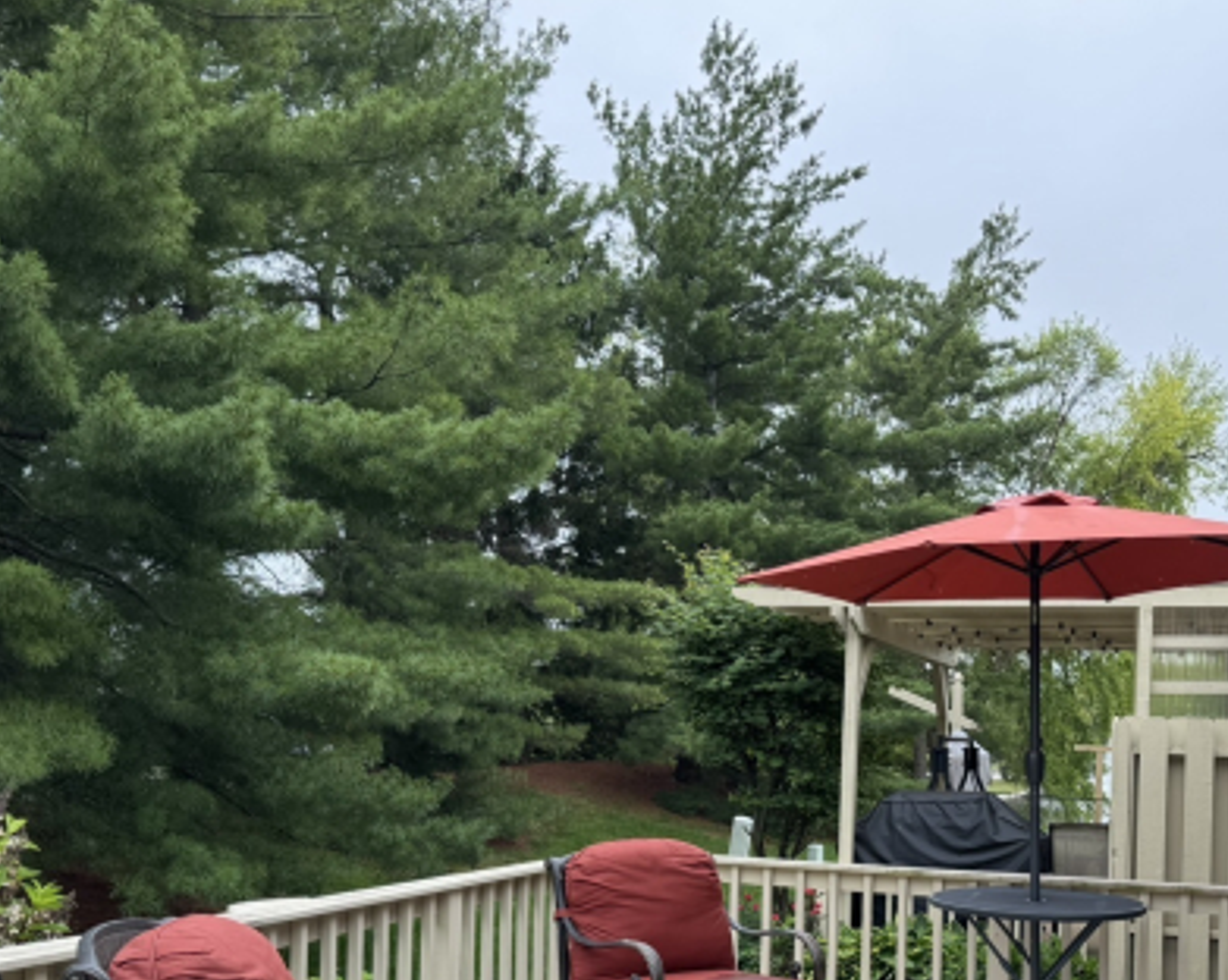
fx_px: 1452
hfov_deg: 45.7
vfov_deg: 36.3
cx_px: 711
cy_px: 754
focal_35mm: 40
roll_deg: -2.1
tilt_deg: -1.0
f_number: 1.78
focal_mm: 6.76
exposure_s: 1/952
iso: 80
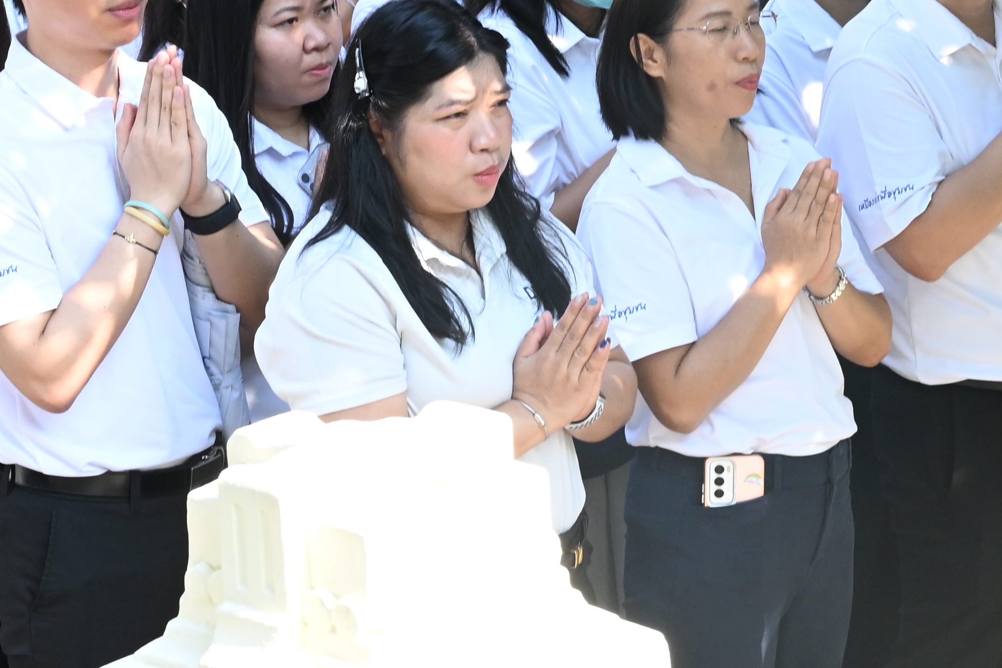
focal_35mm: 125
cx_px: 730
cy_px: 79
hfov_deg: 16.3
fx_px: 3479
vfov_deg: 10.9
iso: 1600
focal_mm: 44
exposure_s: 1/200
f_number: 11
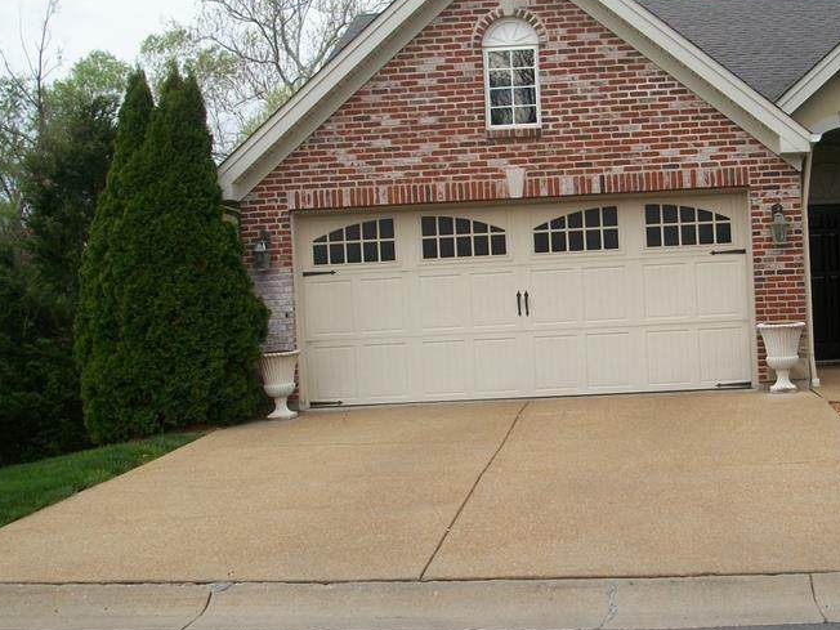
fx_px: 1335
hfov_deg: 34.3
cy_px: 379
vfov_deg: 26.5
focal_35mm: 55
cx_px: 618
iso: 80
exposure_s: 1/320
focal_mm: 6.3
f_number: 3.1
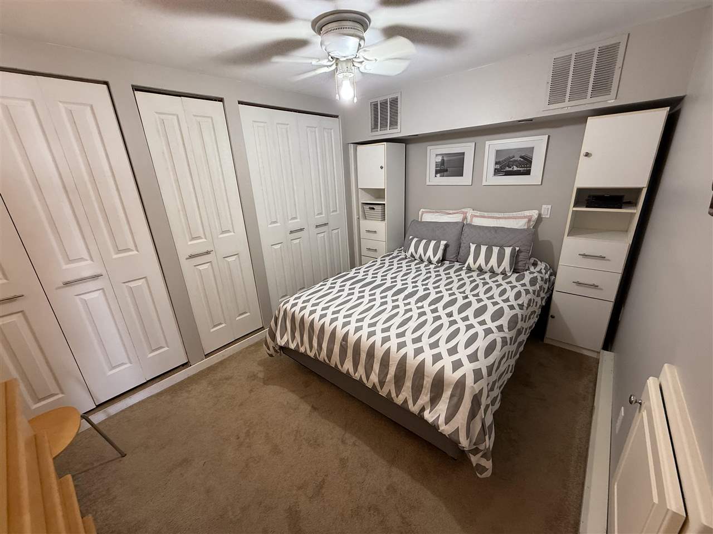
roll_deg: +2.9
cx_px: 356
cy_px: 267
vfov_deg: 85.7
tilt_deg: -19.0
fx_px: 288
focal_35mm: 14
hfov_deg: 102.1
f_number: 2.2
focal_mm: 2.22
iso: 200
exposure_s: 1/60
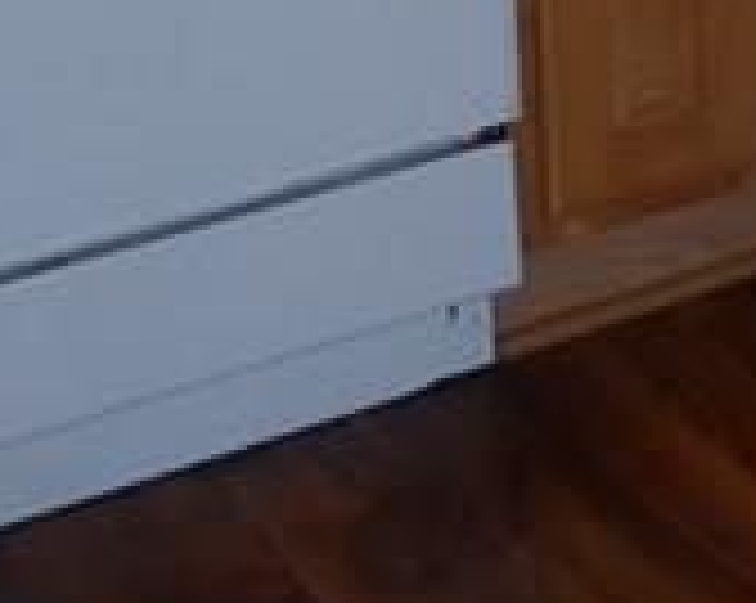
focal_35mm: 143
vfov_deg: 9.4
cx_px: 1616
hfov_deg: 11.8
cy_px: -918
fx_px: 3196
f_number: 3.3
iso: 80
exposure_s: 1/60
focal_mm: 4.3
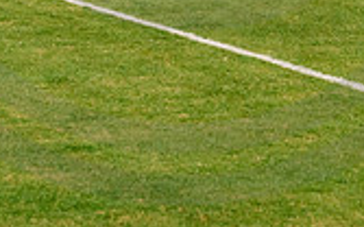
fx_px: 2458
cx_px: 183
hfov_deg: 8.5
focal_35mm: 248
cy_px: -182
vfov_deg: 5.2
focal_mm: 70
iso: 2000
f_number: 4.5
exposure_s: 1/200
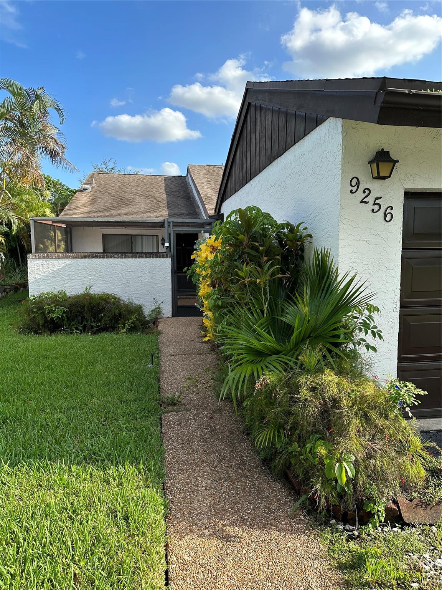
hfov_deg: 56.8
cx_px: 221
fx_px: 409
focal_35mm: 24
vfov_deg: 71.6
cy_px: 295
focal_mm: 6.86
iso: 80
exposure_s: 1/1751
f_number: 1.78
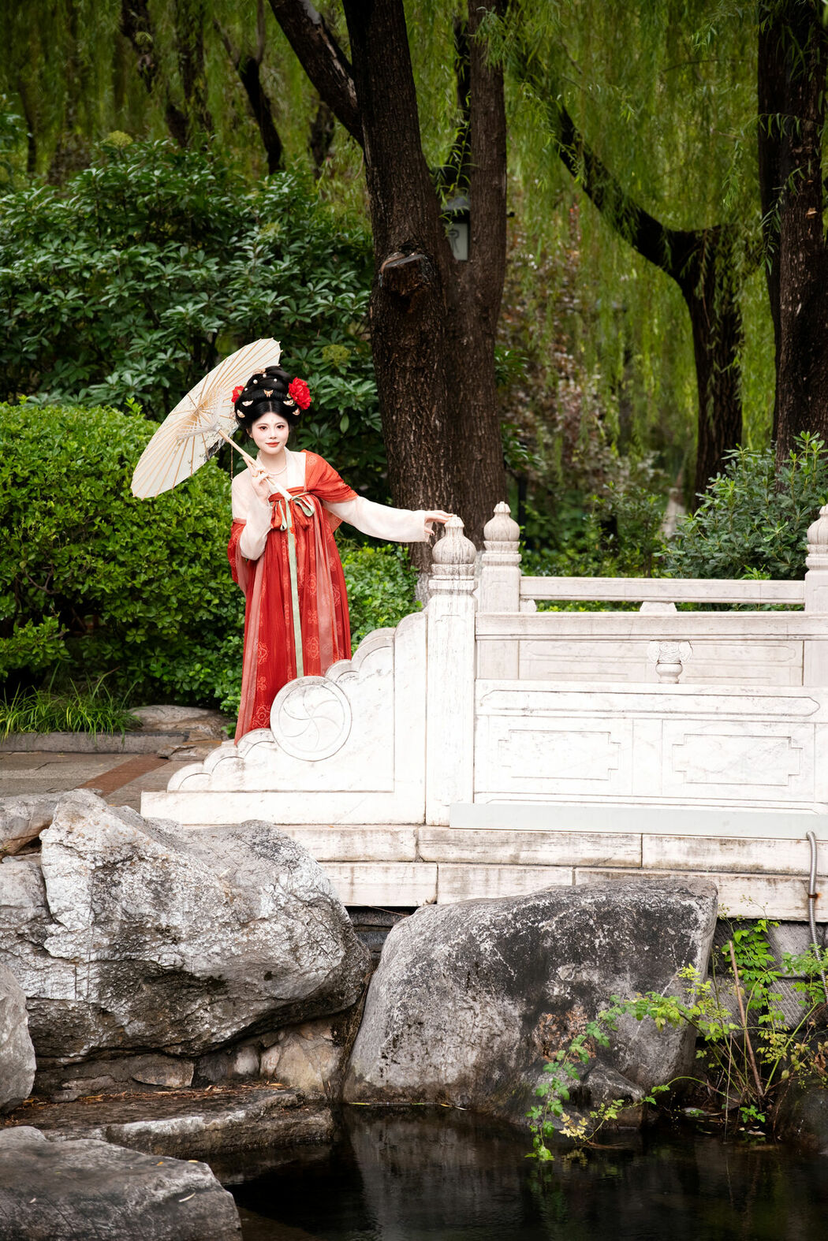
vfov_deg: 21.9
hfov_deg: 14.7
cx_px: 414
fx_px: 3207
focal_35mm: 93
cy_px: 620
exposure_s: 1/125
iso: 640
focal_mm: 93
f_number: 4
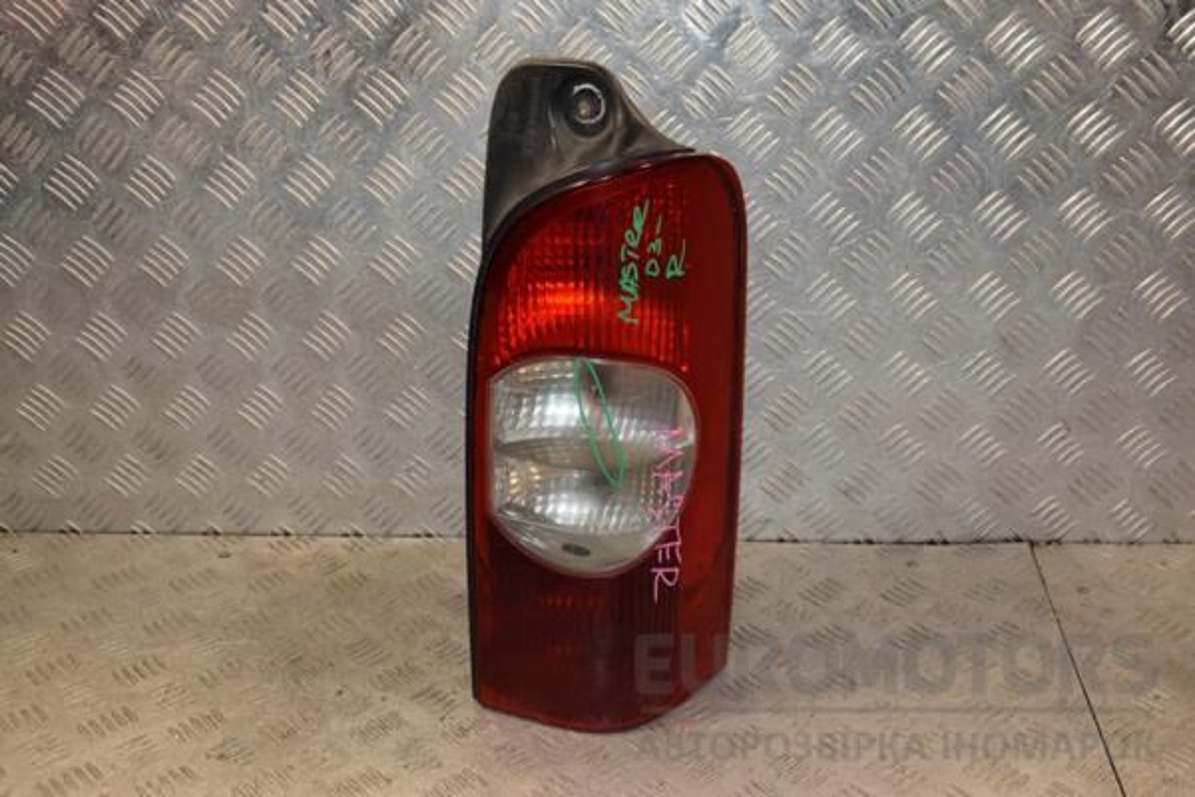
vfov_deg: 29.9
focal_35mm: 45
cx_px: 598
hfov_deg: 43.6
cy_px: 398
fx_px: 1494
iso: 800
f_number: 5.6
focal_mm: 30
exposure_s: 1/200
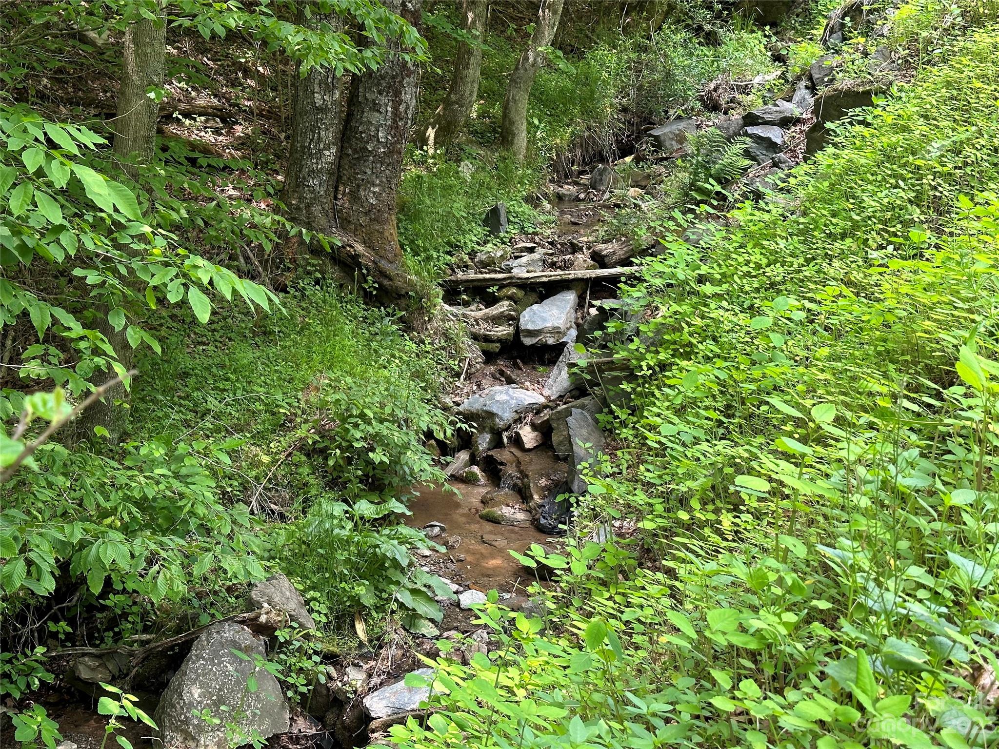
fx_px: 1385
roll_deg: -0.7
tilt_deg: -14.7
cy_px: 374
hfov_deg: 39.7
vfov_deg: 30.3
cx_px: 500
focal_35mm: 48
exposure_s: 1/140
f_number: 1.78
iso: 80
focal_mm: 6.86
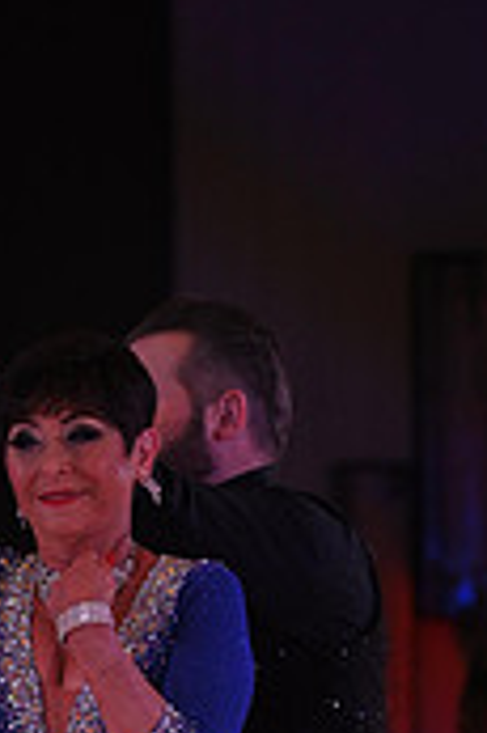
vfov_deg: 3.4
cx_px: 252
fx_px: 12300
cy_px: 1212
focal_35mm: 605
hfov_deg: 2.3
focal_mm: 180
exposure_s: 1/500
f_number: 5
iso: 1600
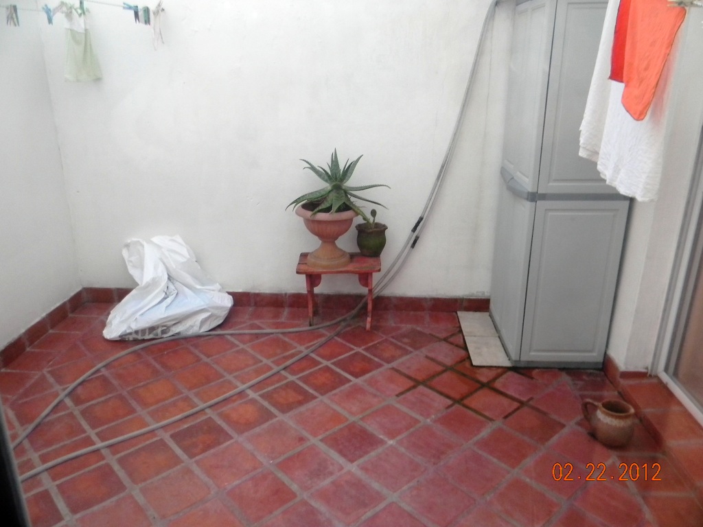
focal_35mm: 28
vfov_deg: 49.7
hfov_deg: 63.4
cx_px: 352
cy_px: 264
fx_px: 569
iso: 391
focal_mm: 5
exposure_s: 1/30
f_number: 3.5
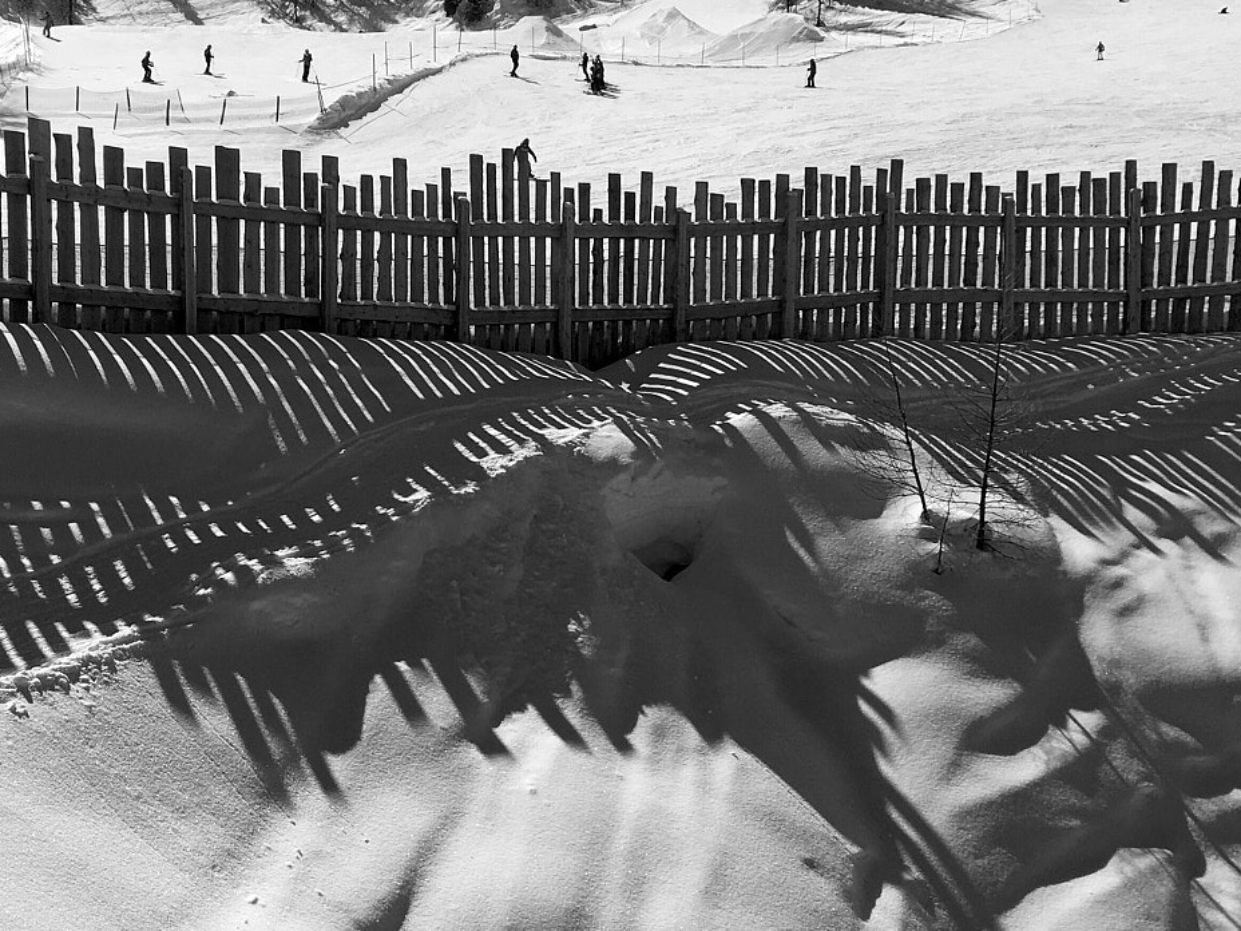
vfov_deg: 28.9
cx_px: 425
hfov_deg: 37.8
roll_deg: -1.0
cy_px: 619
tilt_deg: -7.3
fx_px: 1793
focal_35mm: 50
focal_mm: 4.15
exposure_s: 1/4525
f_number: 2.2
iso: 25
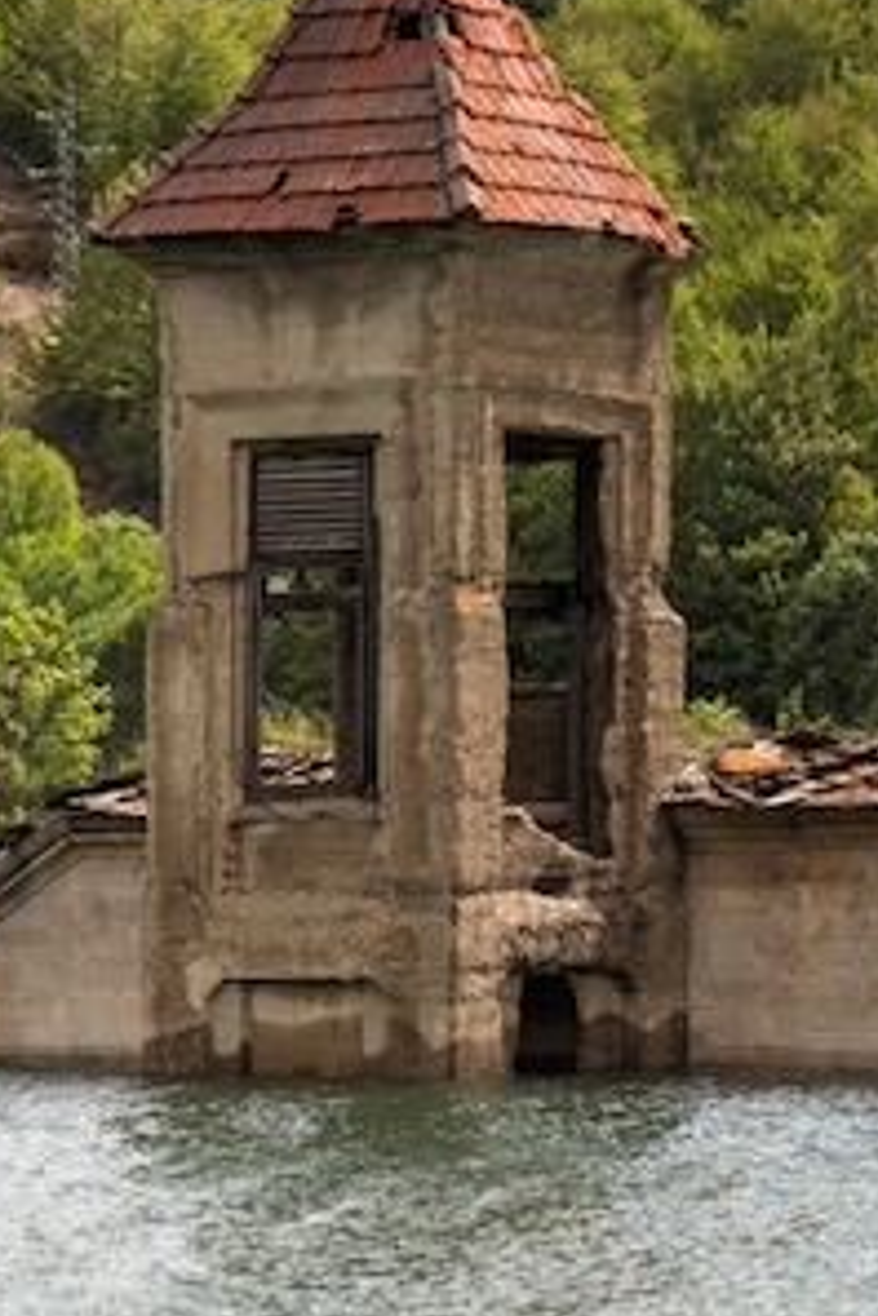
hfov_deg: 7.2
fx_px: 6914
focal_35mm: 189
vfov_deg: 10.8
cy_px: 259
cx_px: 962
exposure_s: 1/800
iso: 200
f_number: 4.5
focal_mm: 50
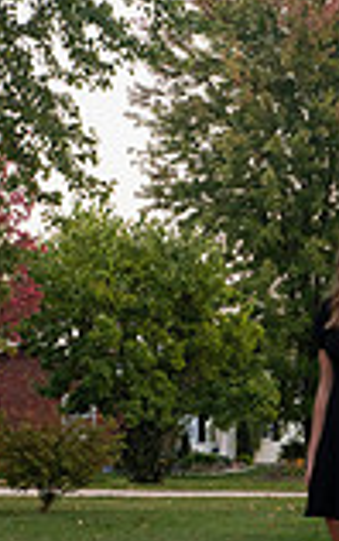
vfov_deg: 15.0
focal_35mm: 139
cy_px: 161
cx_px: 384
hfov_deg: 9.3
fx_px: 2051
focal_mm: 48
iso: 2000
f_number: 5.6
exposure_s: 1/160
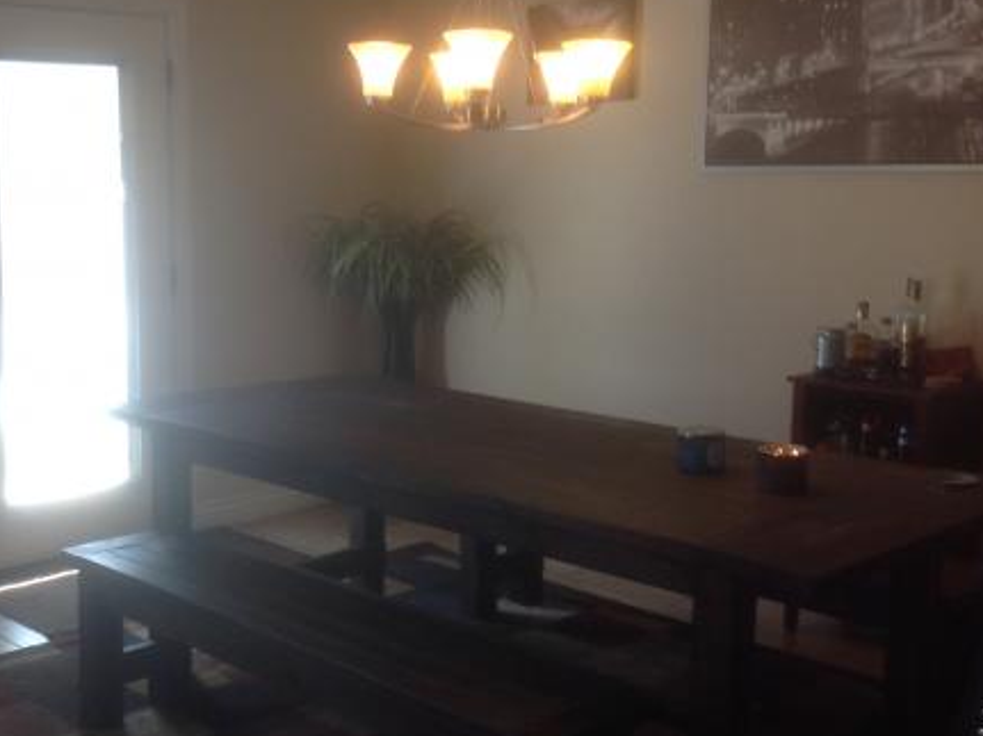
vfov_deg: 28.0
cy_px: 333
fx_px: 1476
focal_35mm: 52
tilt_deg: -6.2
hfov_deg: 36.3
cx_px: 306
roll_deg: -0.4
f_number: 2.4
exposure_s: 1/40
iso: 50
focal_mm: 4.28
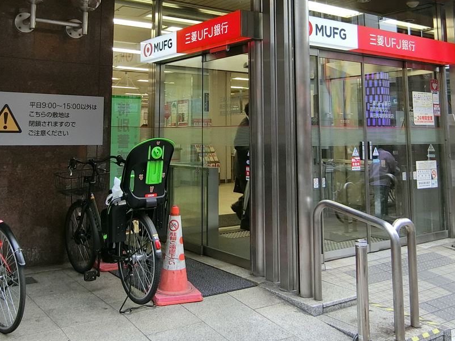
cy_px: 76
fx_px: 499
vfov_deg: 36.6
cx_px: 204
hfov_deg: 48.9
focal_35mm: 38
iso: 125
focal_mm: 4.06
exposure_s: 1/125
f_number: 2.7
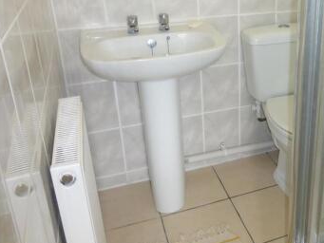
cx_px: 274
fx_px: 384
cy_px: 70
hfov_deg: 42.9
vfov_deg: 34.6
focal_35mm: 41
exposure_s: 1/60
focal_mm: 4.3
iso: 400
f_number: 3.3
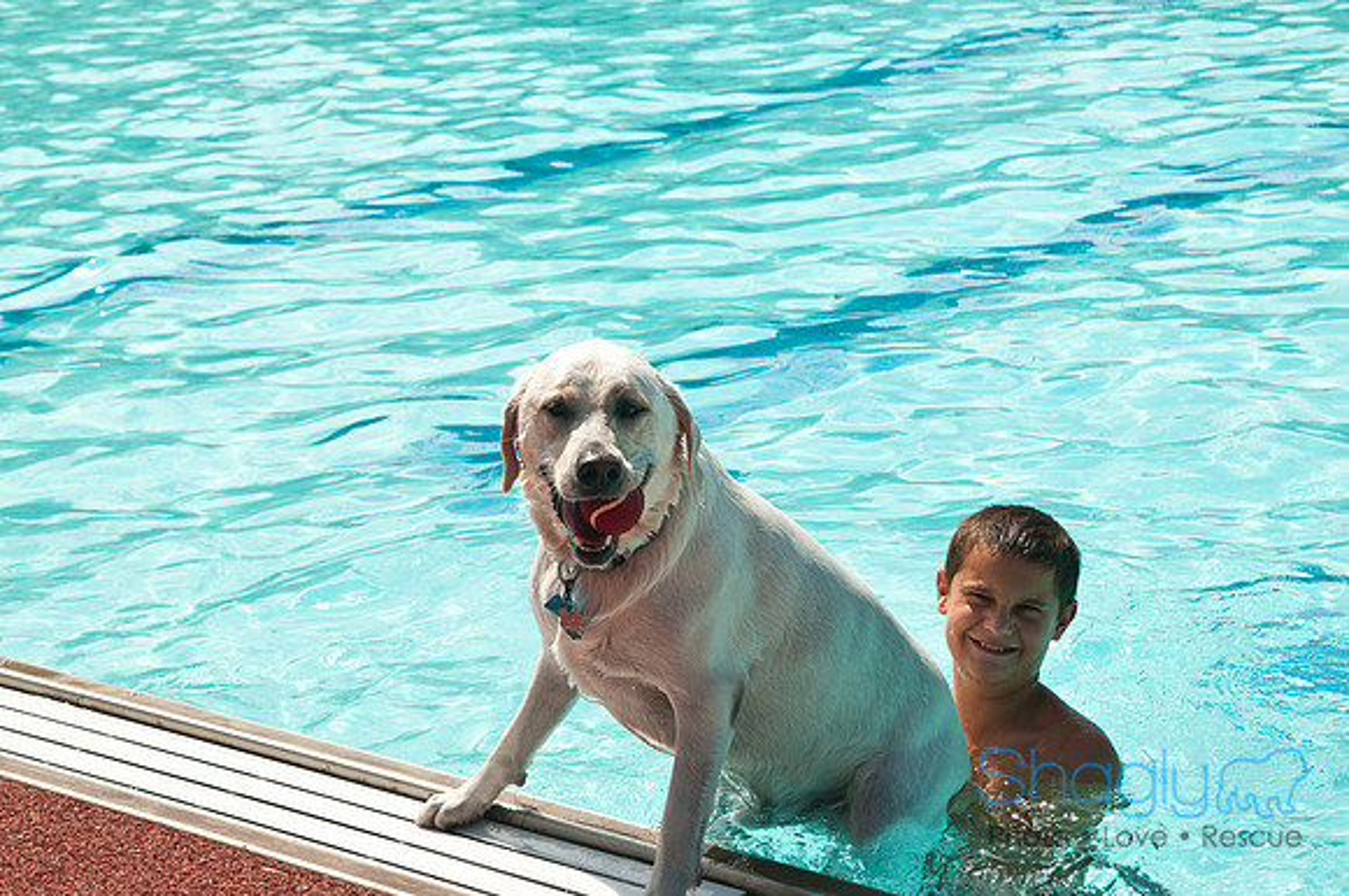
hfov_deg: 27.0
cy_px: 448
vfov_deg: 18.1
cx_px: 674
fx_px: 2806
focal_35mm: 75
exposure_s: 1/1600
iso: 200
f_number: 5.6
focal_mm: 50
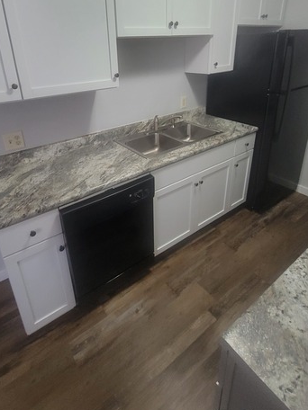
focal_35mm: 19
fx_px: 225
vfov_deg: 82.6
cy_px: 147
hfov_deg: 68.4
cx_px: 134
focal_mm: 2.2
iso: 400
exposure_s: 1/60
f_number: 2.2
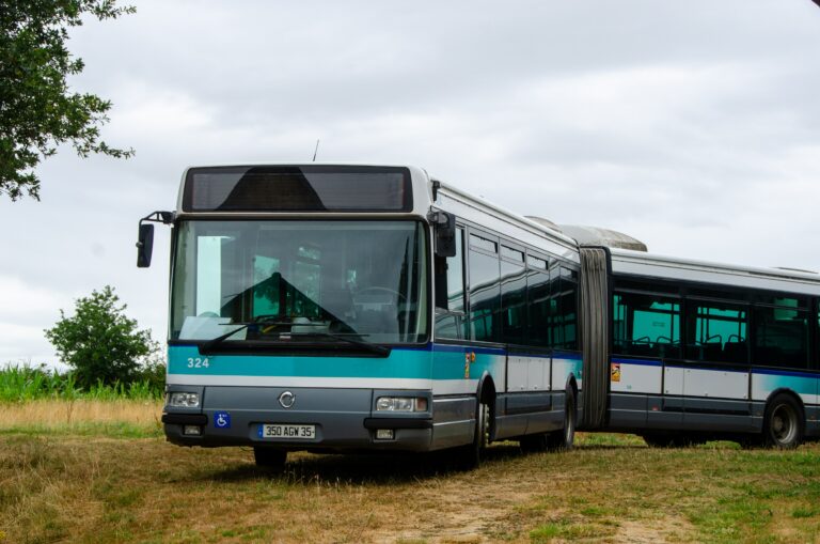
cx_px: 410
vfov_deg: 17.4
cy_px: 272
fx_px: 1773
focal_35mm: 78
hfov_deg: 26.0
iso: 180
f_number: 8
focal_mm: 52
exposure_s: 1/250
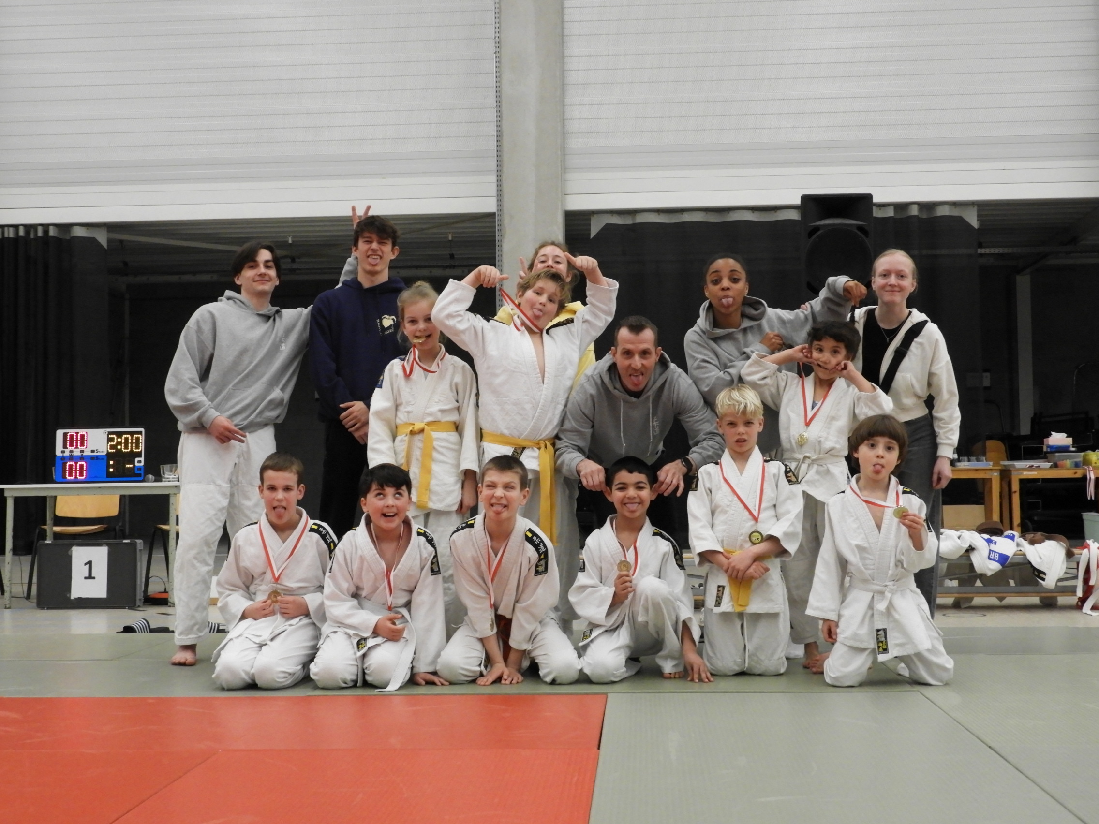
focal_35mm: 50
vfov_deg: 29.1
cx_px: 550
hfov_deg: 38.2
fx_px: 1587
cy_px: 412
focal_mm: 9
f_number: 4
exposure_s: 1/60
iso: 640
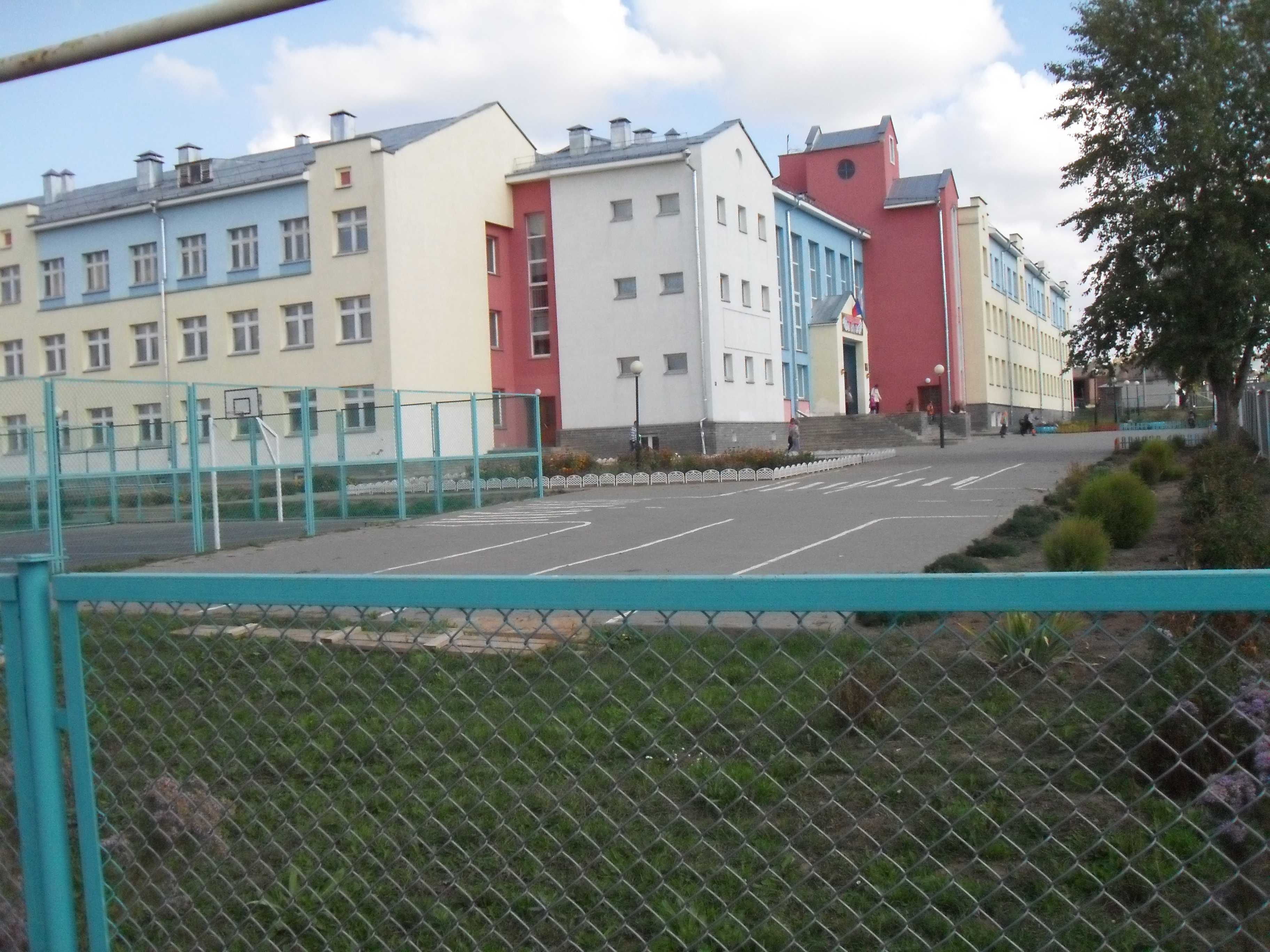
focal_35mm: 35
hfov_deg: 52.6
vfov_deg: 40.7
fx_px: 1284
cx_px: 635
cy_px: 476
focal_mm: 6.2
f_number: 8.9
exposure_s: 1/350
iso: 400
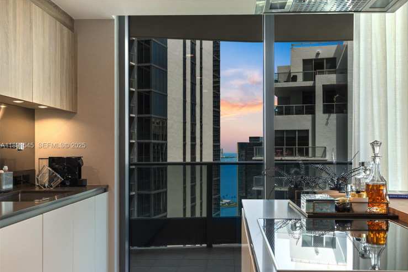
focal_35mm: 38
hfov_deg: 50.6
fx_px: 431
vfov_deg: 35.0
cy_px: 146
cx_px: 221
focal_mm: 35
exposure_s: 1/13
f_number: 9
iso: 800
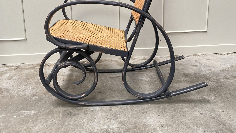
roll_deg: +0.5
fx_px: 238
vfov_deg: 30.7
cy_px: 35
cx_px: 118
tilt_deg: -15.3
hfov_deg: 52.8
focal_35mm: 38
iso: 125
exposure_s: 1/99
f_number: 1.8
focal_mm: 4.25
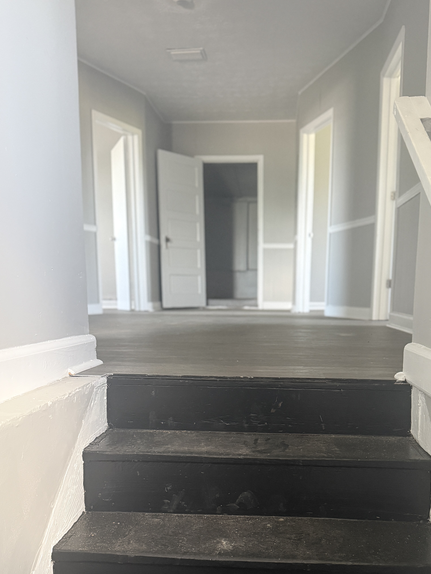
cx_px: 249
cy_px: 381
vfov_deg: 52.9
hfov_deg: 41.7
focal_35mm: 34
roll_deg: -0.4
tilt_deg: -9.9
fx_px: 564
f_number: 1.78
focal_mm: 6.76
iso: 500
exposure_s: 1/60
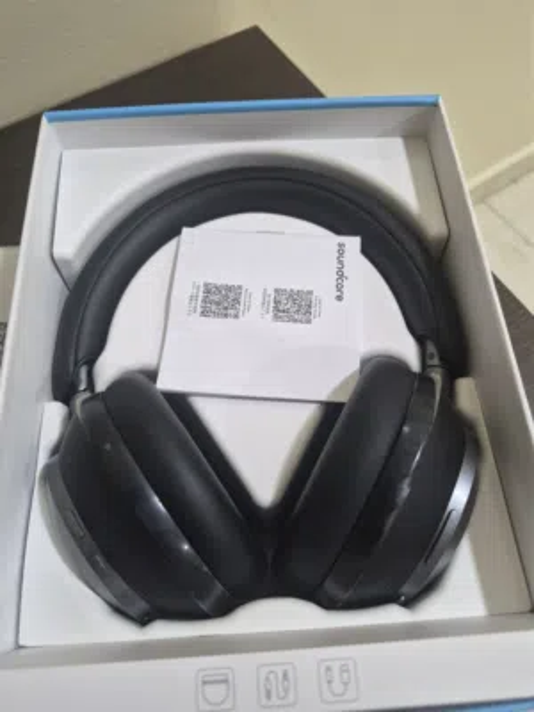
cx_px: 267
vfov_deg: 73.9
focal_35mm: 23
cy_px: 356
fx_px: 473
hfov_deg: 58.9
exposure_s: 1/100
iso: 400
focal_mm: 5.4
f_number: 1.8
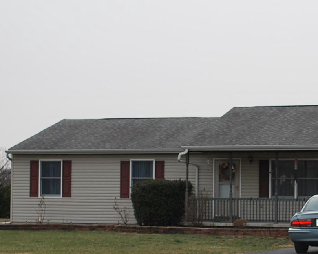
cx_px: 267
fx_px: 1120
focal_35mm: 119
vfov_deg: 12.9
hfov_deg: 16.0
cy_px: 209
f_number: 5
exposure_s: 1/100
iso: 200
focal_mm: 34
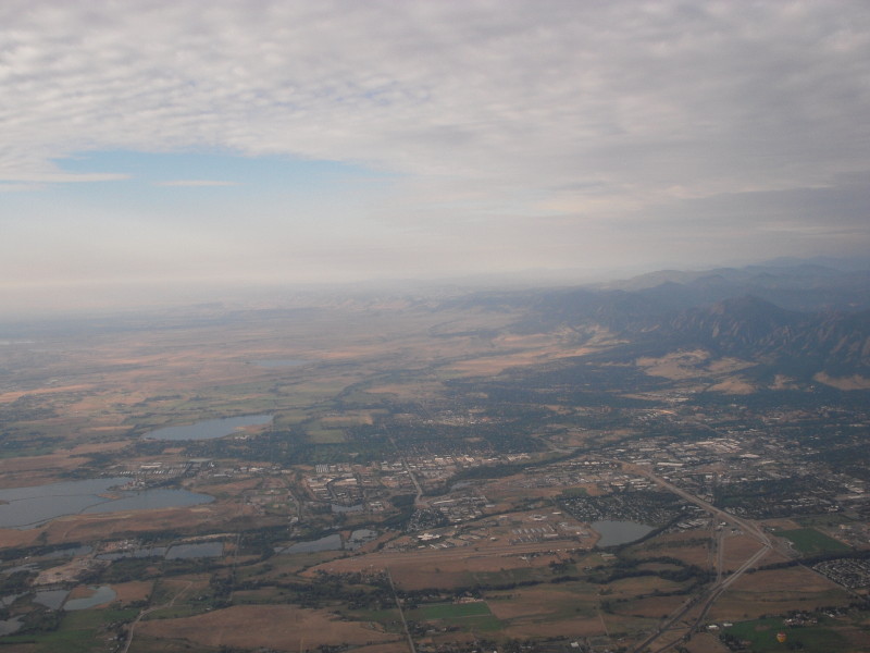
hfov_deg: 49.0
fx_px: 955
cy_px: 326
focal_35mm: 38
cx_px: 435
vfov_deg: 37.7
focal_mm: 6.3
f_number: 6.6
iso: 100
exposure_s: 1/200
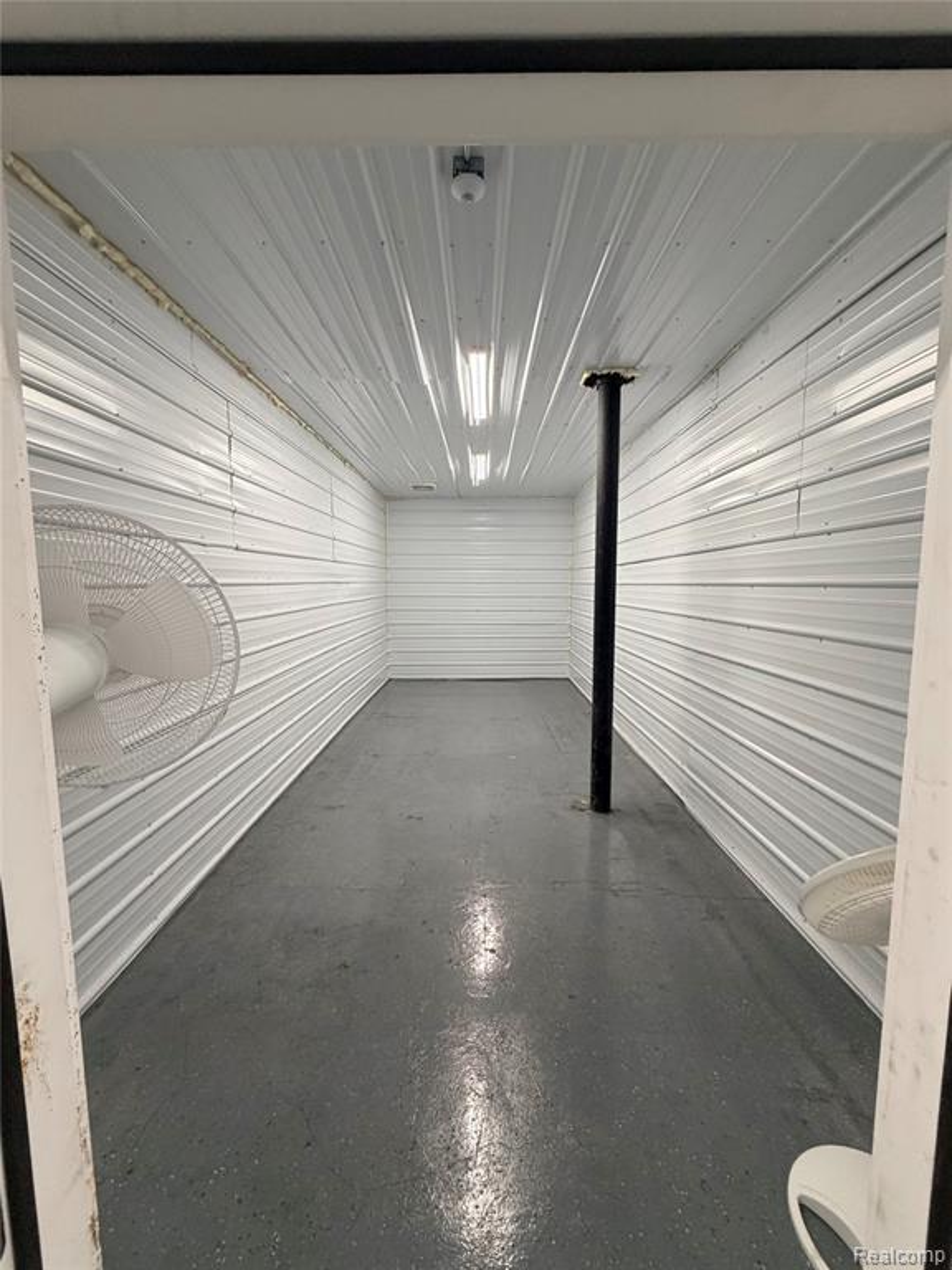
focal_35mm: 14
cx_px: 476
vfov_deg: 102.1
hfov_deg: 85.7
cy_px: 635
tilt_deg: -4.8
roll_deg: -0.7
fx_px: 513
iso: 200
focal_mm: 2.22
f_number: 2.2
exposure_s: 1/60
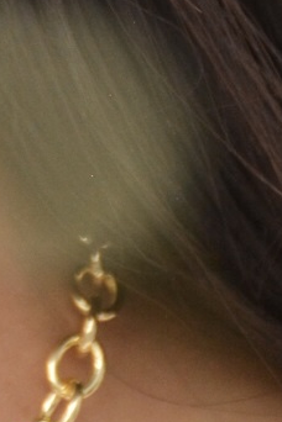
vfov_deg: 3.3
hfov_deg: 2.2
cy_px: -490
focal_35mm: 626
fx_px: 7355
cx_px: -189
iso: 640
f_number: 6.3
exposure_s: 1/640
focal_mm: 62
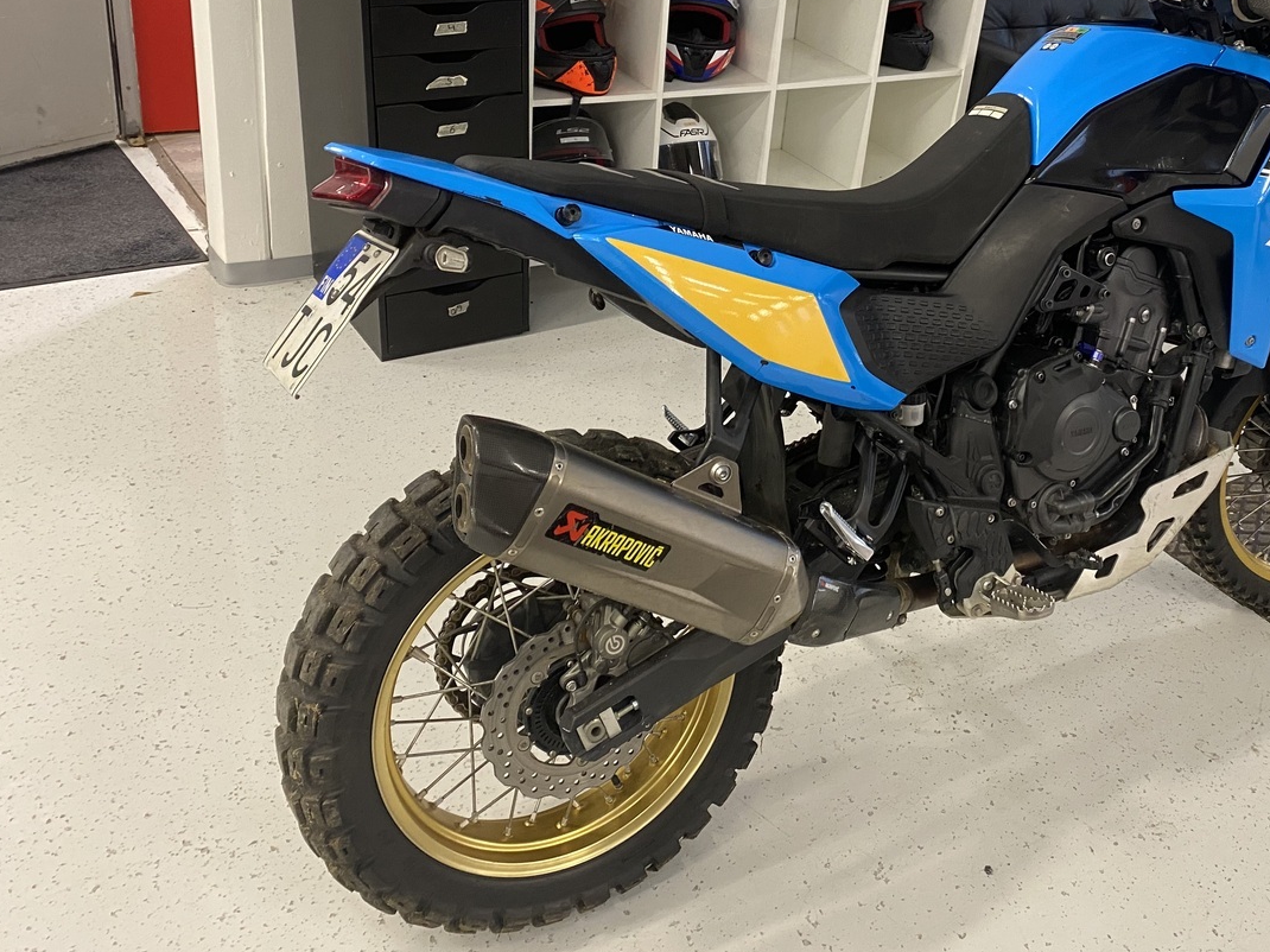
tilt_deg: -27.2
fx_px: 1284
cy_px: 338
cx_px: 840
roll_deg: -9.0
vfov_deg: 40.3
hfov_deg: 51.7
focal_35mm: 35
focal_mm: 4.25
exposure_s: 1/50
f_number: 1.8
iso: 160
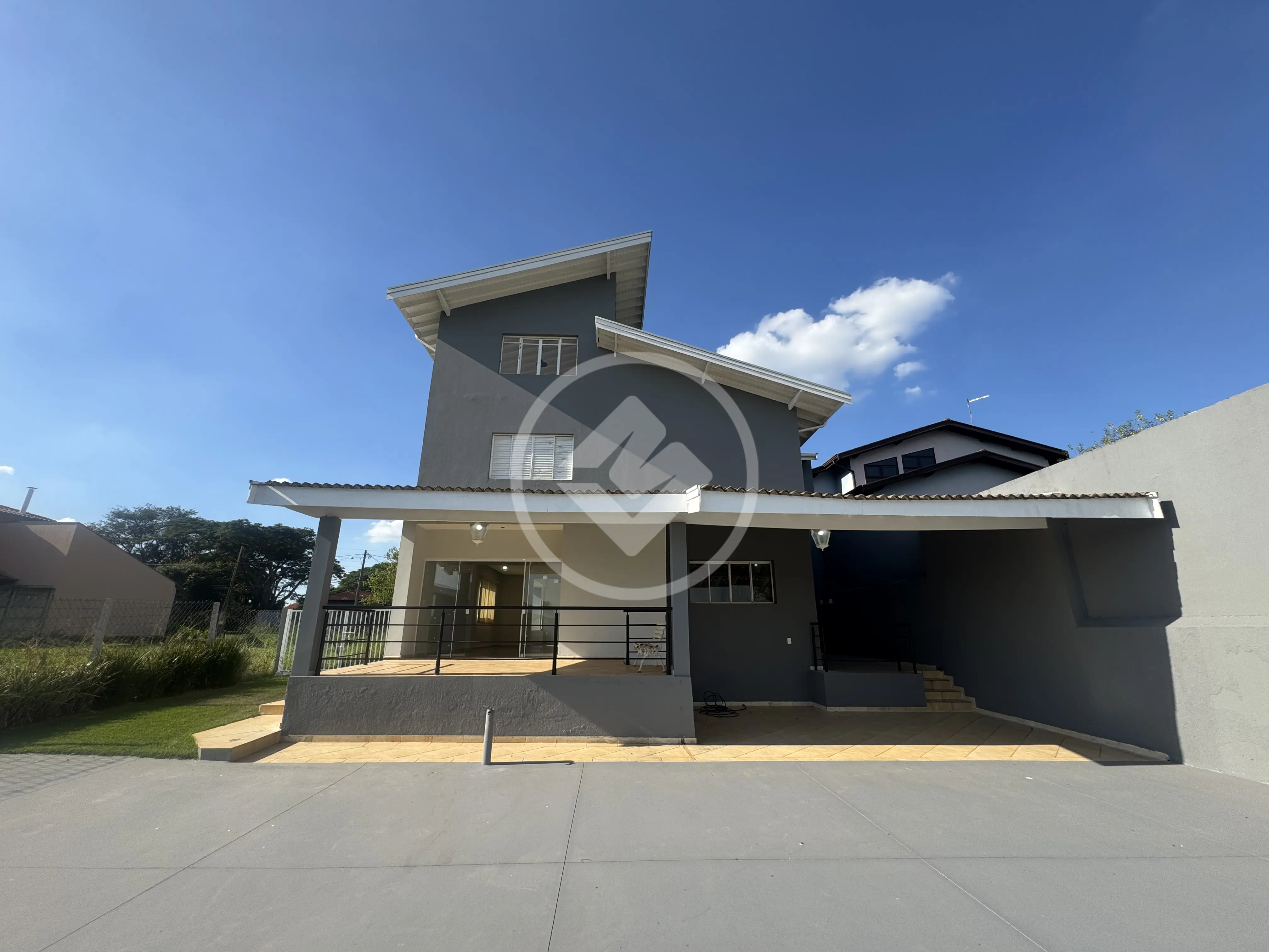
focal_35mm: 14
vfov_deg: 85.7
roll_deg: +0.2
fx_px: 513
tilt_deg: +17.8
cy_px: 476
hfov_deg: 102.1
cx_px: 634
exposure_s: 1/1048
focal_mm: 2.22
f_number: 2.2
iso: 40
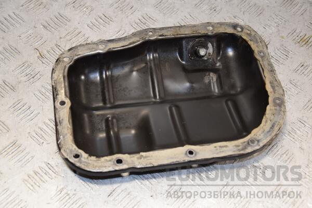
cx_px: 156
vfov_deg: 21.6
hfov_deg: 31.9
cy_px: 104
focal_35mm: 63
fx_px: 546
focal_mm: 42
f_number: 4.8
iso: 800
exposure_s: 1/160
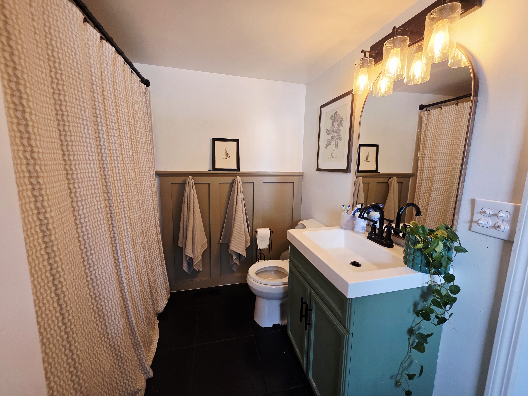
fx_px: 198
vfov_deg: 89.9
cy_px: 198
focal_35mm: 13
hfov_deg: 106.2
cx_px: 264
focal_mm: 2.2
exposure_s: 1/120
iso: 100
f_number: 1.9
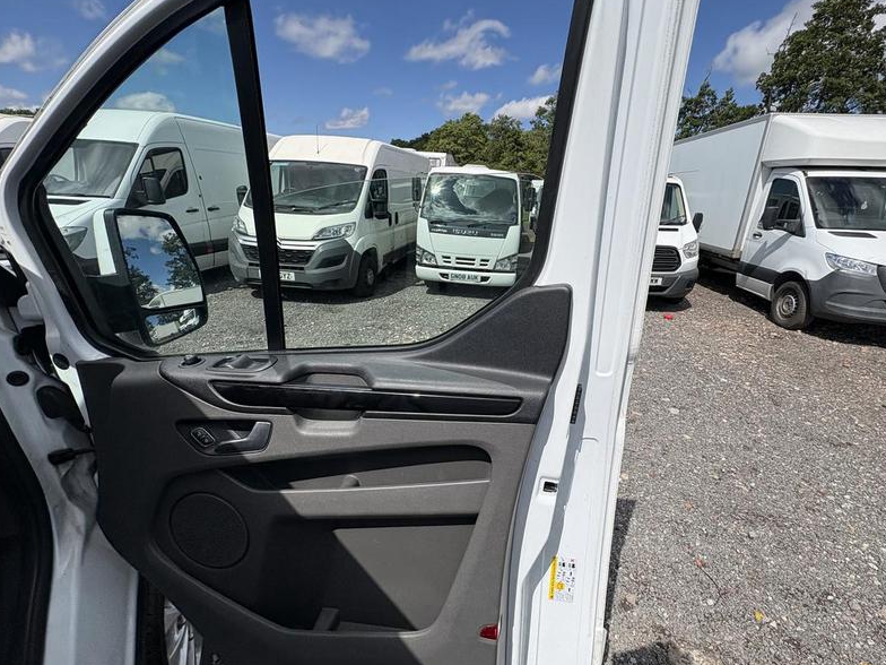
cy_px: 352
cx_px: 476
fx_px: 410
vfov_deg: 78.0
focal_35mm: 16
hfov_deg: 94.3
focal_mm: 2.22
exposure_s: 1/1789
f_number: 2.2
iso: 40
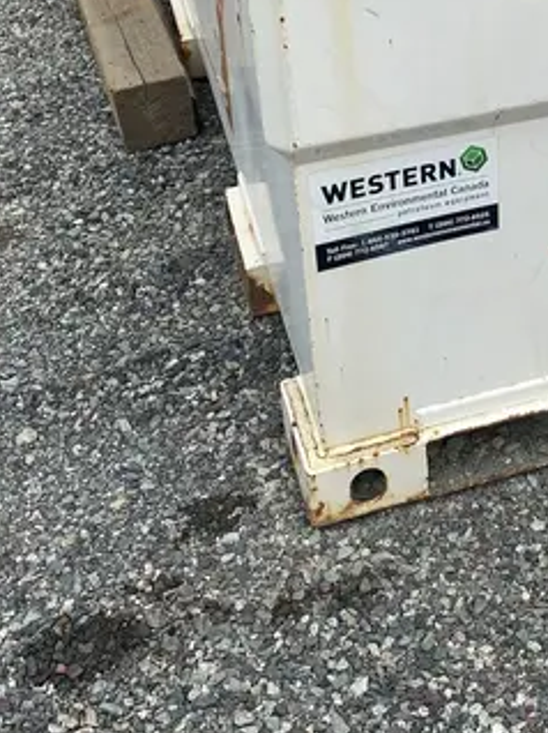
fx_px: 1268
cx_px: 490
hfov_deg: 23.7
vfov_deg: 30.8
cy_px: 73
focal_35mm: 60
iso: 32
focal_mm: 4.25
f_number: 1.8
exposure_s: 1/1898
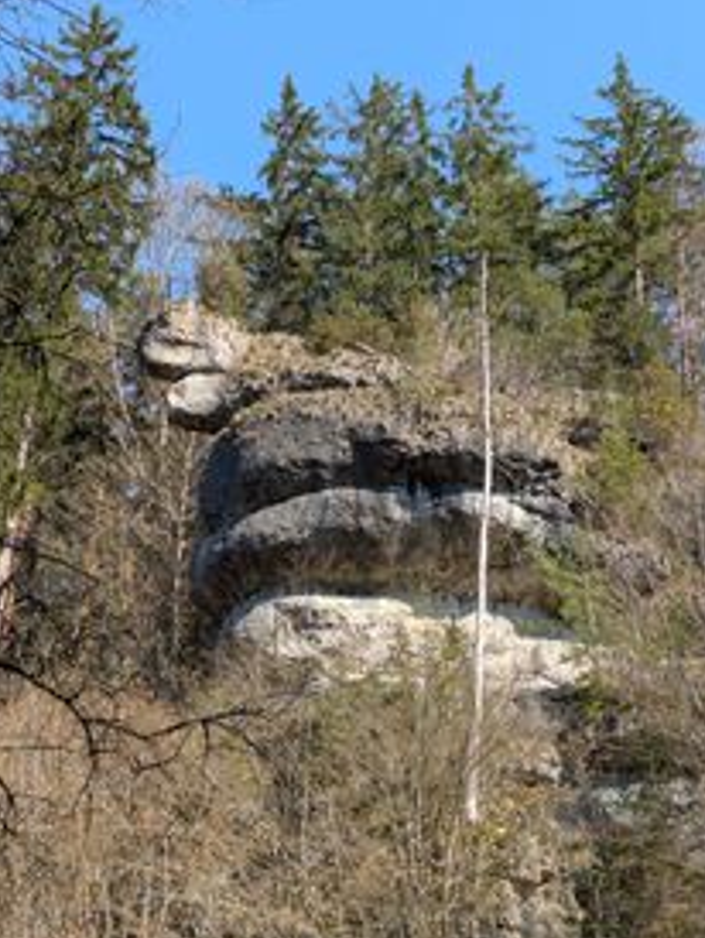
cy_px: 401
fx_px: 1898
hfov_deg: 21.0
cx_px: 376
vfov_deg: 27.7
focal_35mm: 70
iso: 47
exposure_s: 1/791
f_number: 1.85
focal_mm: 6.81
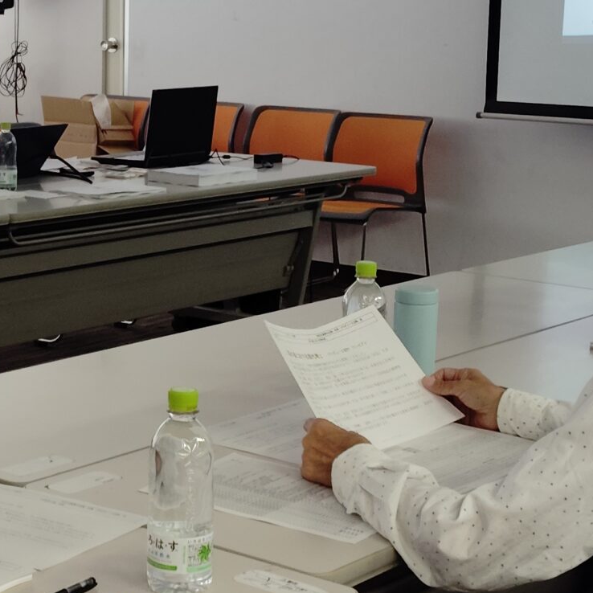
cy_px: 312
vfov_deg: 20.2
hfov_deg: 20.0
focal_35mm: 86
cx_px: 134
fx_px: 1667
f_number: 1.8
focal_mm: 4.22
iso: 559
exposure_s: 1/100
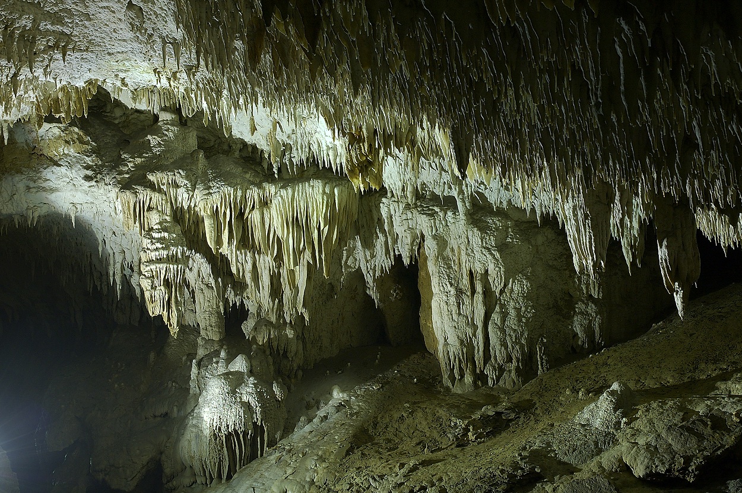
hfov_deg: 42.4
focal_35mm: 46
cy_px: 246
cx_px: 371
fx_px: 958
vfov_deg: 28.9
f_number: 9
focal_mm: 31
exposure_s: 2.5
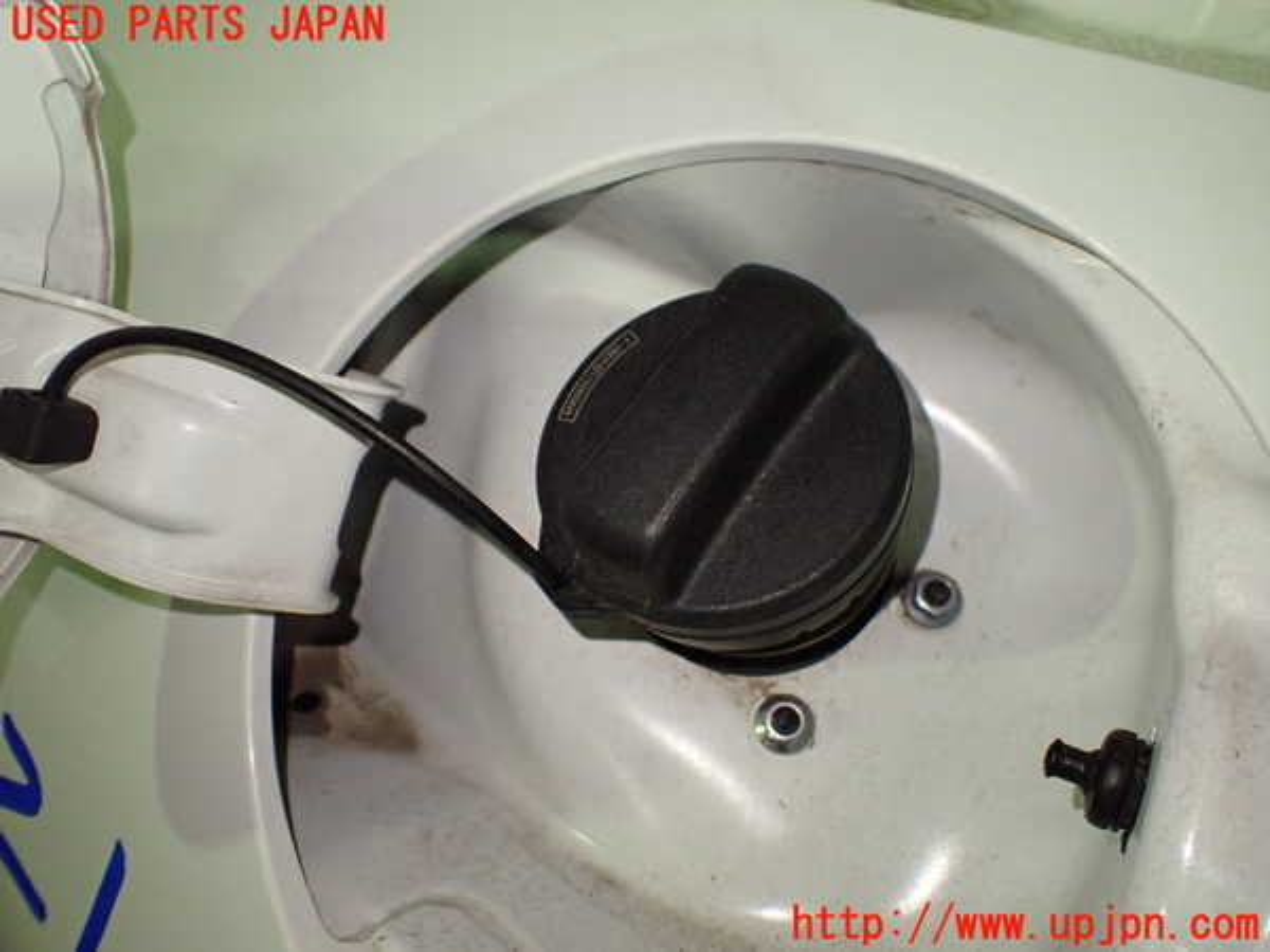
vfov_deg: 46.8
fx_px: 1101
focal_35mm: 30
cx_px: 635
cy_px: 476
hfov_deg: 60.0
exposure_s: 1/125
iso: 640
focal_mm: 5.4
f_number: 2.3
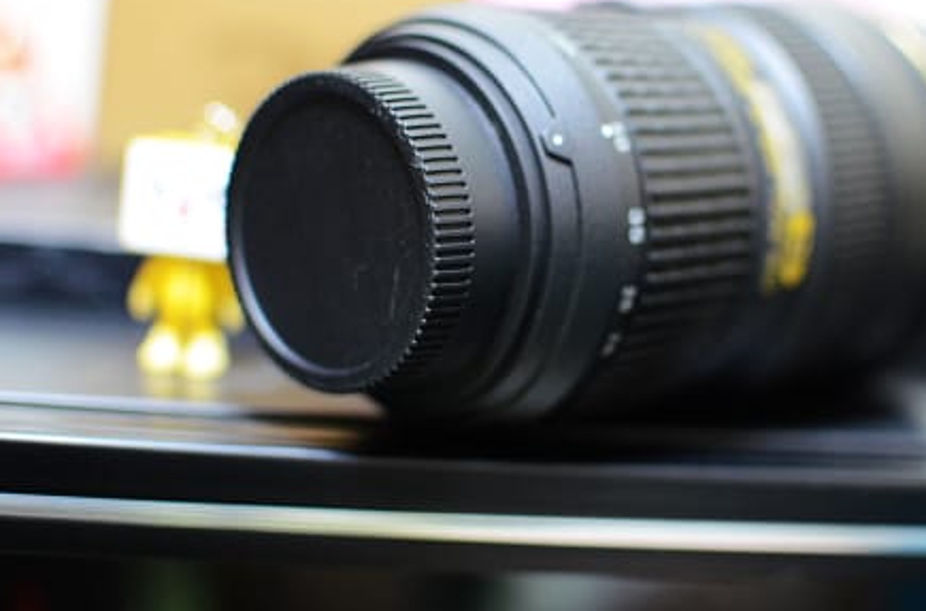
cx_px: 511
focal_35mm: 68
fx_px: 1734
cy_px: 226
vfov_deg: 19.9
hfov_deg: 29.9
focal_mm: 35
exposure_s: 1/30
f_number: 2.2
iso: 1600
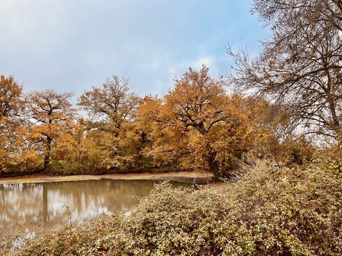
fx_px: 257
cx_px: 171
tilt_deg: +5.7
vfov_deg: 53.1
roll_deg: +1.2
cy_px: 128
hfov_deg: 67.3
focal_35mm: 26
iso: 50
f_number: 1.6
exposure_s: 1/1339
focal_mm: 5.1
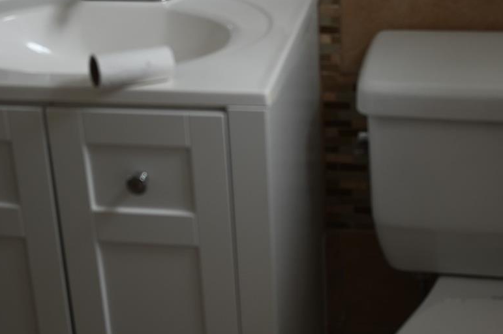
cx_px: 279
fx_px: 1158
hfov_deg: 24.5
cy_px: 125
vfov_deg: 16.4
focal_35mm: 83
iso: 400
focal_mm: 40
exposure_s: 1/40
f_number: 4
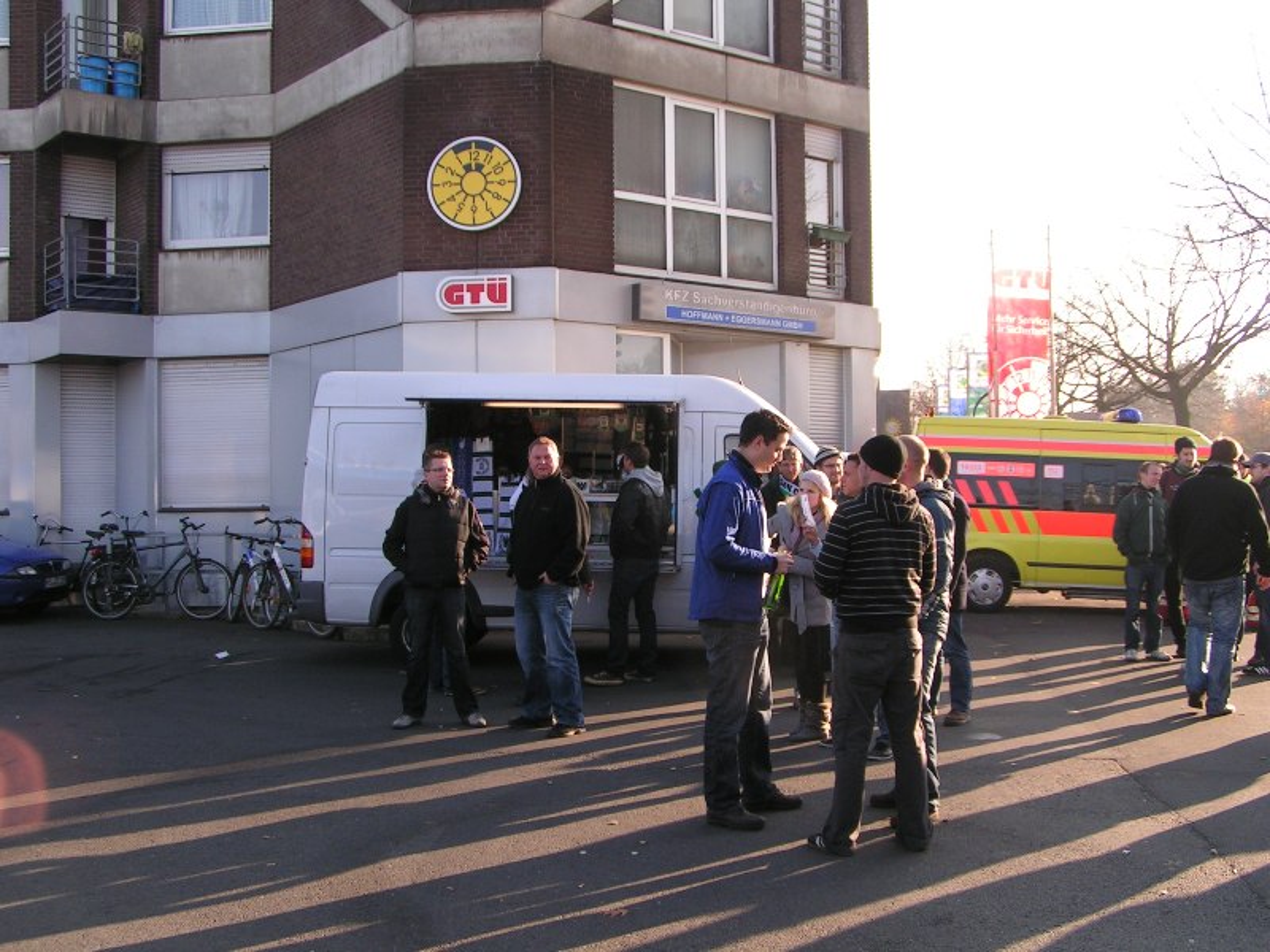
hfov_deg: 47.9
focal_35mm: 39
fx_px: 1431
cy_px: 476
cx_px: 635
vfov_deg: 36.8
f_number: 4.5
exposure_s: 1/160
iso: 50
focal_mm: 6
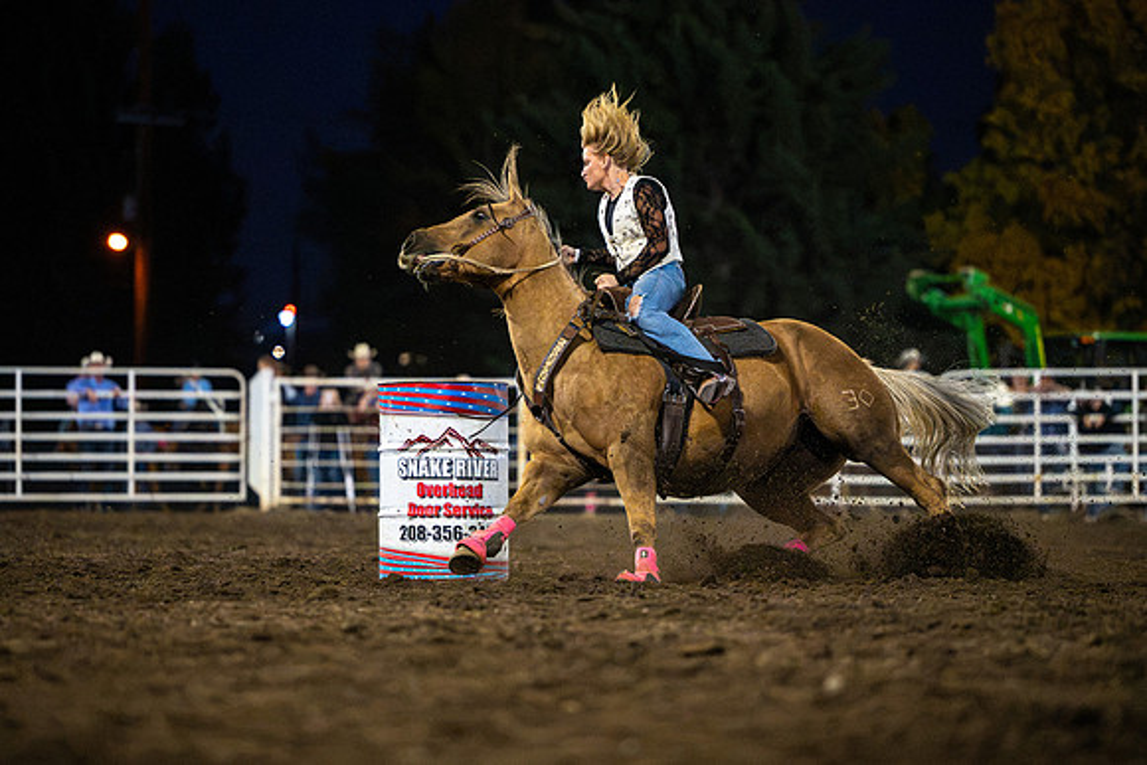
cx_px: 574
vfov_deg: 7.5
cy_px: 350
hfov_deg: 11.2
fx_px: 5861
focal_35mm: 184
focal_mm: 150
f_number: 2.8
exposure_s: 1/1250
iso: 8000
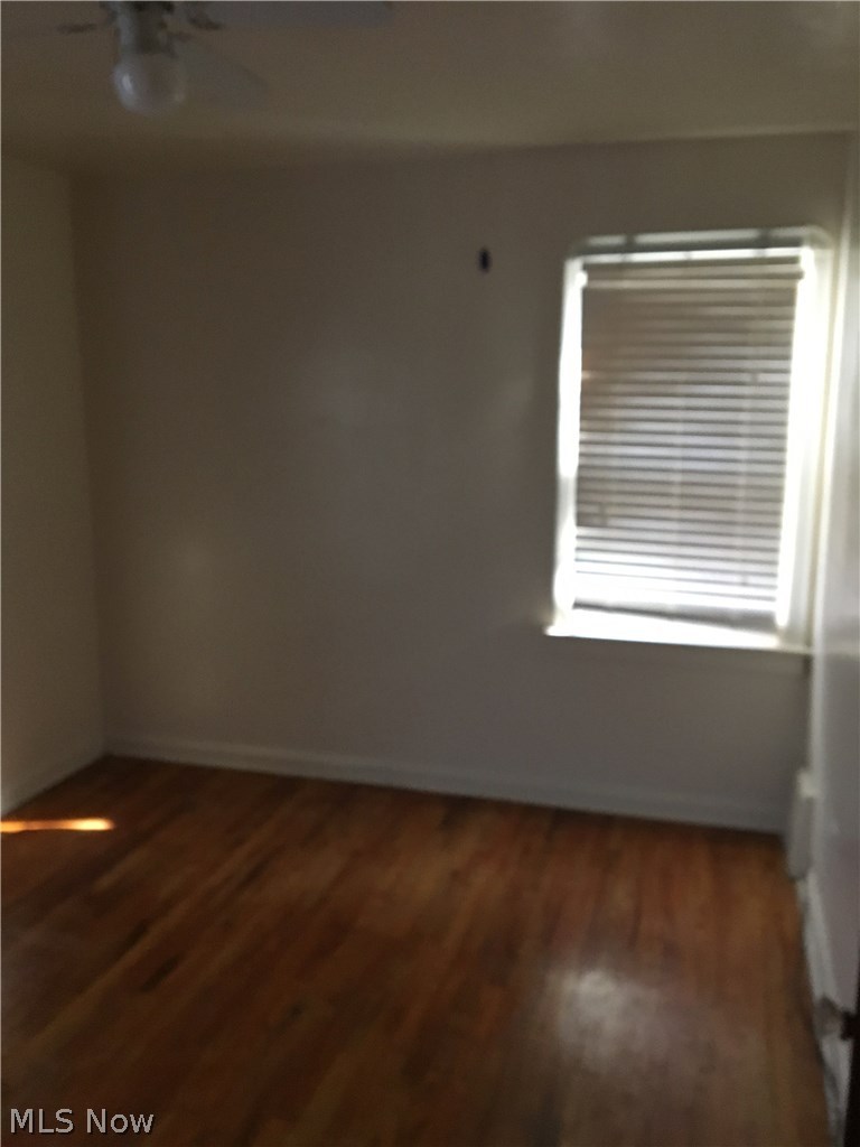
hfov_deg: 48.2
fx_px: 961
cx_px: 430
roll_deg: +0.6
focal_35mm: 29
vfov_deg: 61.7
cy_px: 574
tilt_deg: -11.8
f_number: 2.2
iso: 200
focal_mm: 4.15
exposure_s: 1/30
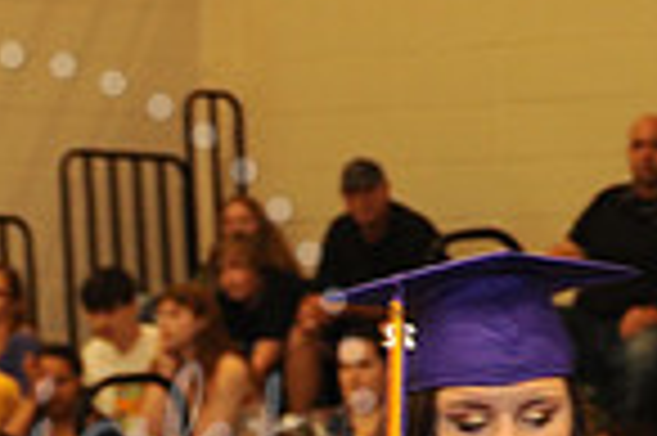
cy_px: 463
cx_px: -50
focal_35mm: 390
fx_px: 7109
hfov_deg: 5.3
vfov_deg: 3.5
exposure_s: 1/60
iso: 1250
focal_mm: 98
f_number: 5.6
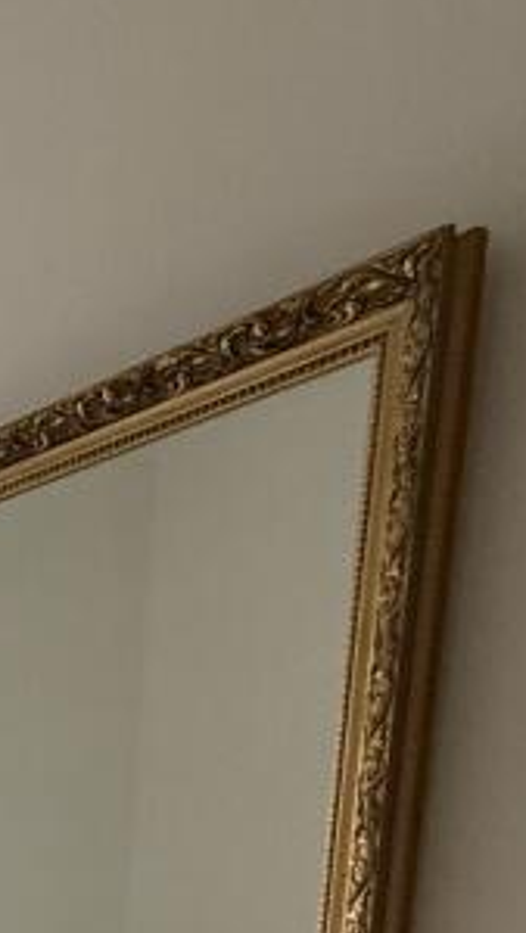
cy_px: 1144
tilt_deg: -8.3
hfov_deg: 13.2
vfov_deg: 32.3
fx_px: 1288
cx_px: -878
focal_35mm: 52
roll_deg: +0.4
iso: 160
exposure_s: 1/99
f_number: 2.2
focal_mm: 2.22
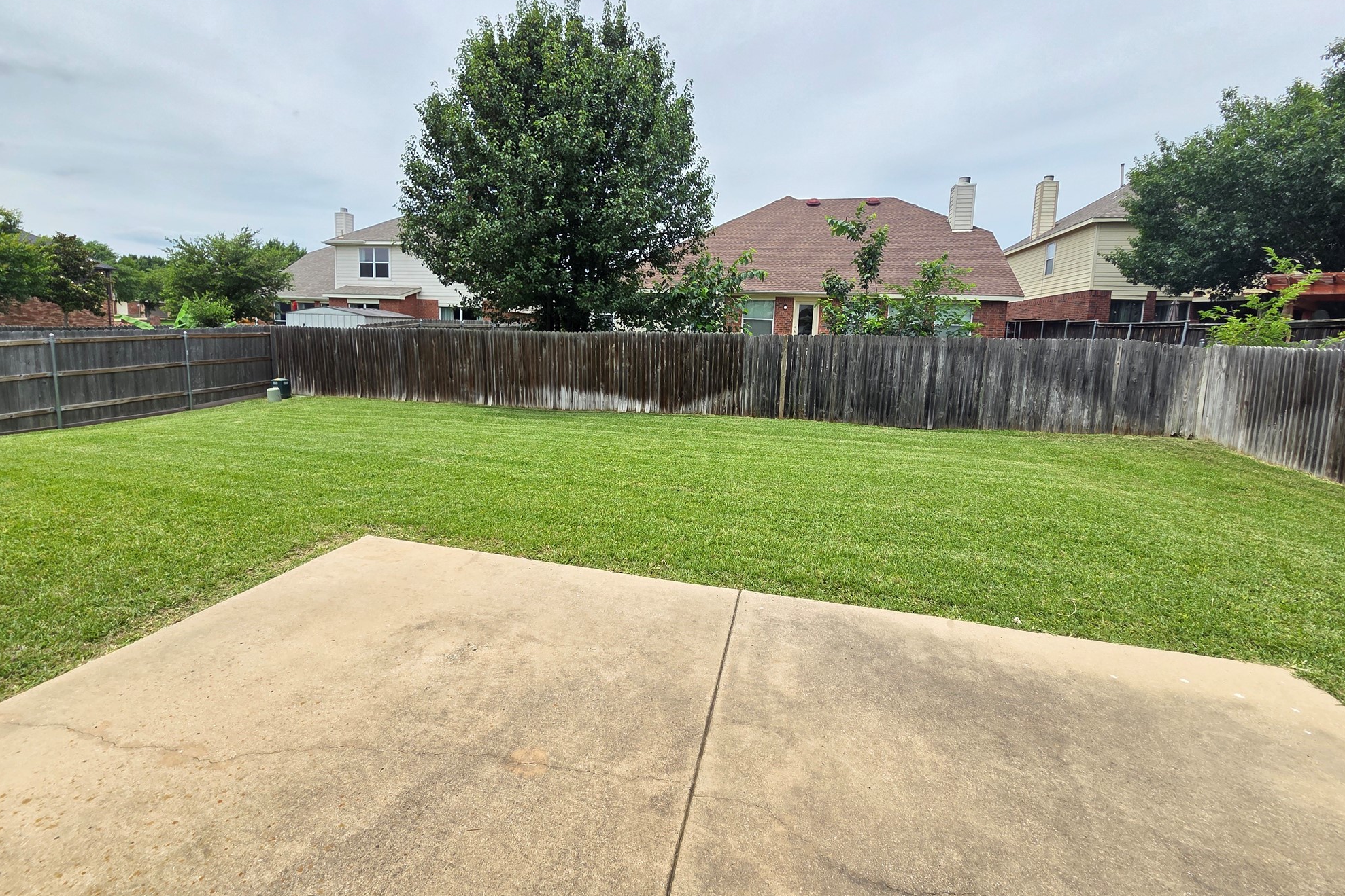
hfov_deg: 104.2
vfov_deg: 80.8
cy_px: 392
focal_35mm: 14
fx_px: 523
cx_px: 651
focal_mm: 2.2
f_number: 2.2
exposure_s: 1/1406
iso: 50
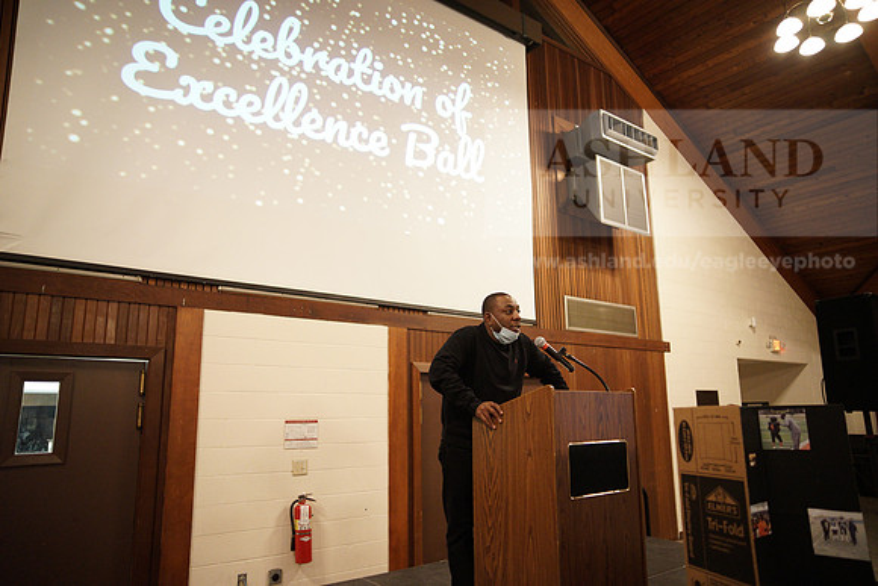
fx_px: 585
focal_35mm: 24
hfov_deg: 73.7
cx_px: 439
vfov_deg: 53.2
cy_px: 293
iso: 3200
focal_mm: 24
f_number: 1.8
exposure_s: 1/80
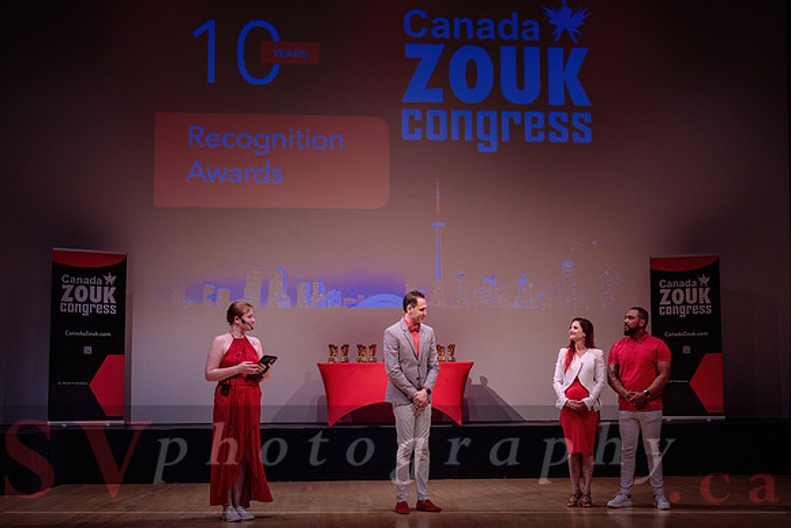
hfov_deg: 42.3
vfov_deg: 29.0
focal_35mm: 46
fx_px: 1019
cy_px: 303
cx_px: 444
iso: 1600
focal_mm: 40
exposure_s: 1/320
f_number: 3.5
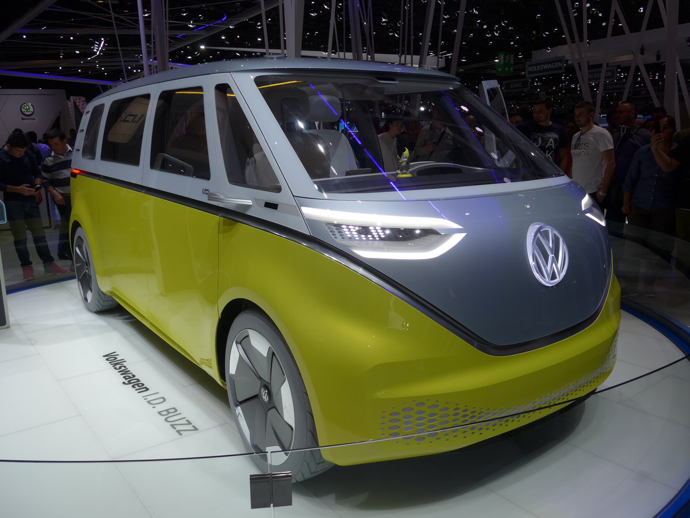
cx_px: 345
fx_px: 578
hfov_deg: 61.7
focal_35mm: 29
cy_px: 259
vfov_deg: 48.2
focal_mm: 6
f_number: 2.8
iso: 80
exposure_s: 1/400
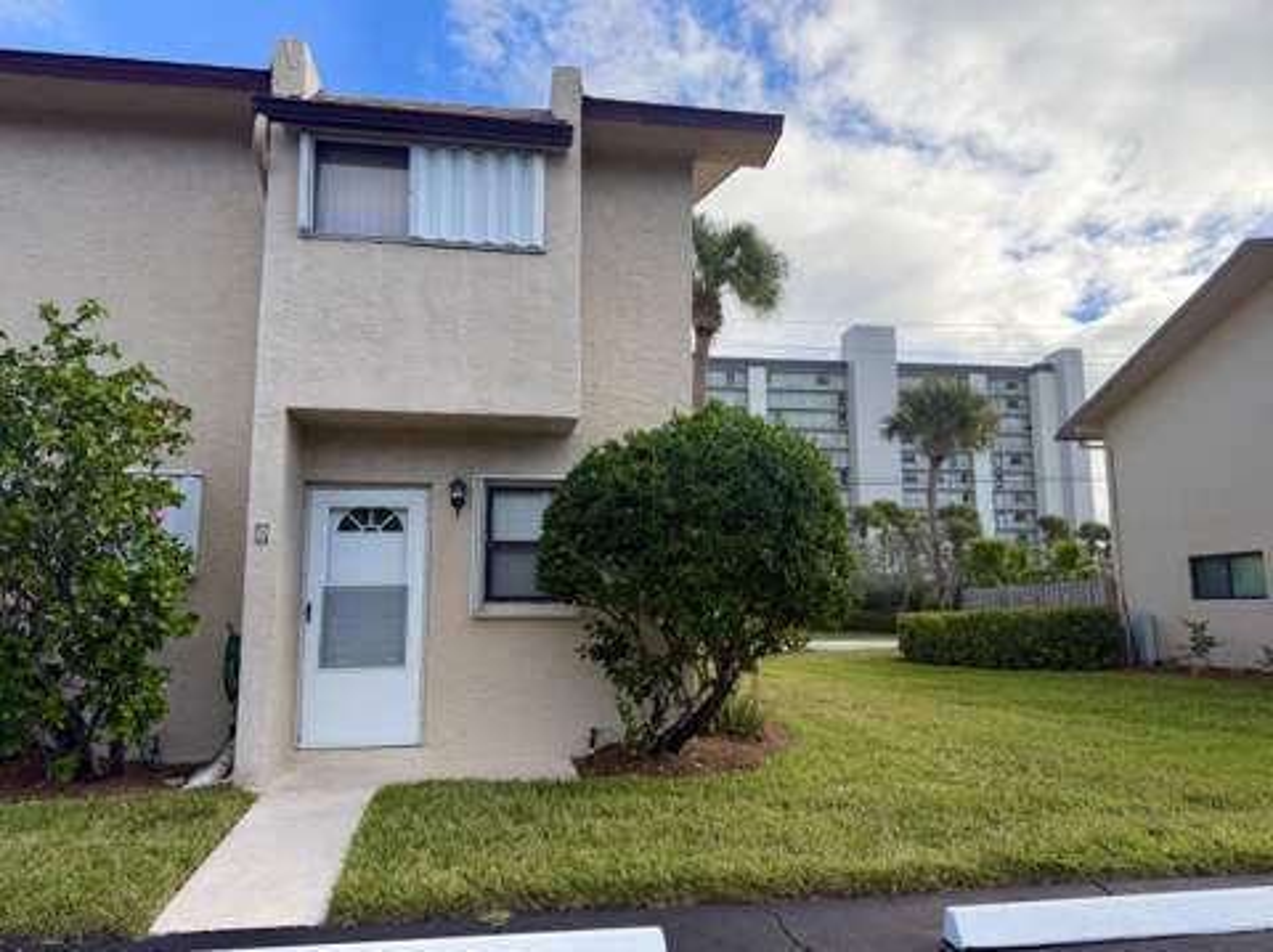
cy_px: 476
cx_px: 636
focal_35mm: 24
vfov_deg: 56.7
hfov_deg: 71.7
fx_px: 882
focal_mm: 6.76
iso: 100
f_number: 1.78
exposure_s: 1/3021
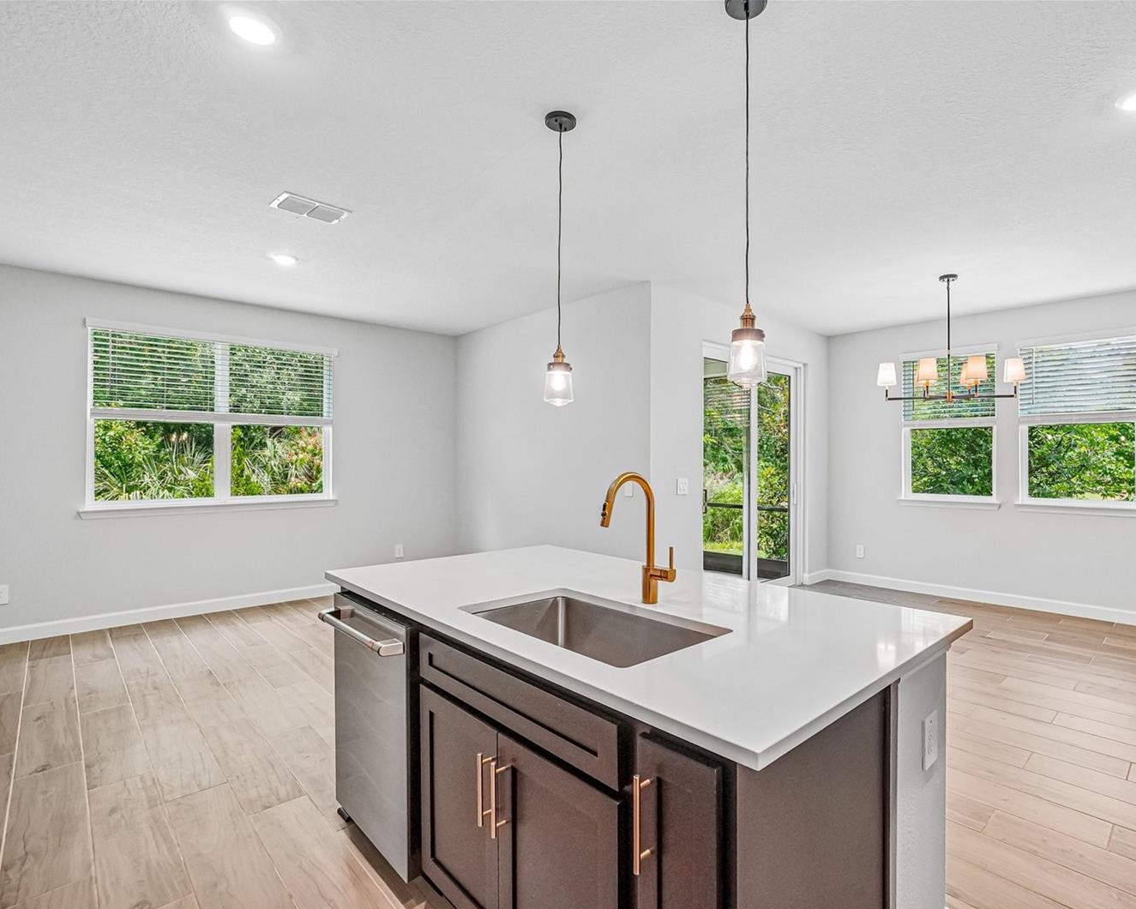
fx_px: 572
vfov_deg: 77.0
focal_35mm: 17
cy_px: 456
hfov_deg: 89.0
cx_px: 651
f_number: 8
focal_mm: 10
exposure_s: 1/30
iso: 400
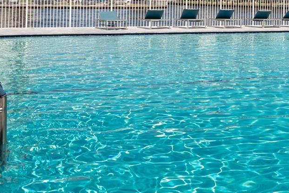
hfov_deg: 24.4
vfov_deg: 17.2
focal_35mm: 77
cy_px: -13
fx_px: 618
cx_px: 323
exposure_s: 1/500
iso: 100
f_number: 8
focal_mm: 30
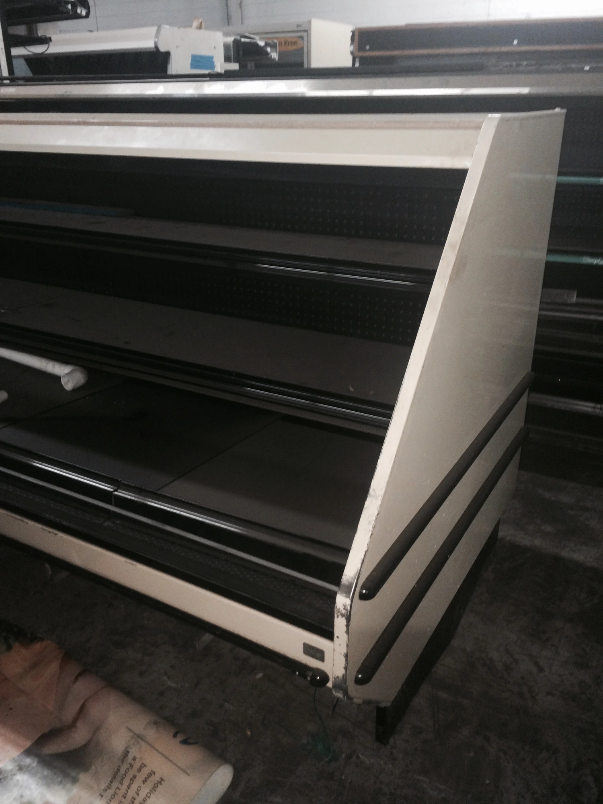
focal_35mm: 29
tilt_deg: -24.8
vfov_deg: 61.7
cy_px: 402
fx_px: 674
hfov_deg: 48.2
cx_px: 302
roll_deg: +0.4
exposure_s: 1/16
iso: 125
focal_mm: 4.15
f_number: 2.2
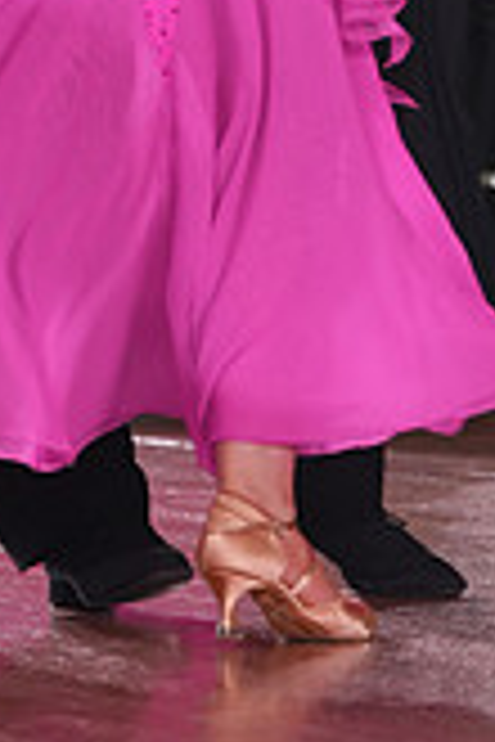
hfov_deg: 4.0
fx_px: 7094
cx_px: 79
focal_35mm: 344
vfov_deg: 5.9
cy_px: -274
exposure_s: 1/500
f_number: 4
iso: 1250
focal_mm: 98
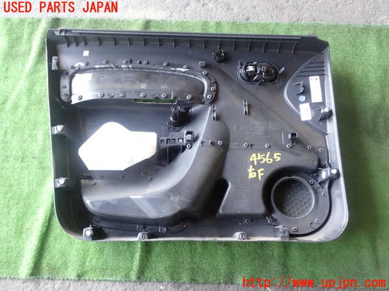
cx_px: 194
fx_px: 360
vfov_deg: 44.2
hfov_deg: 56.8
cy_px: 146
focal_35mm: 32
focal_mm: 5.79
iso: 200
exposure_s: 1/50
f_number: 2.4
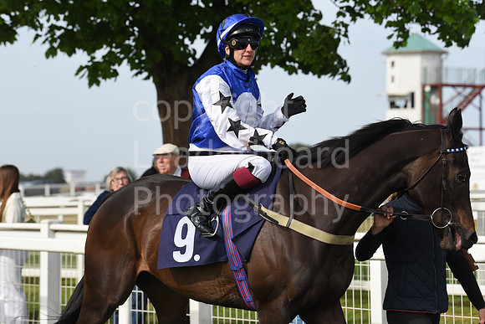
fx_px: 1752
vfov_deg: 10.6
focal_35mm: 130
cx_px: 242
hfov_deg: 15.8
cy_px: 162
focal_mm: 130
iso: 400
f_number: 5.6
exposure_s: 1/2000
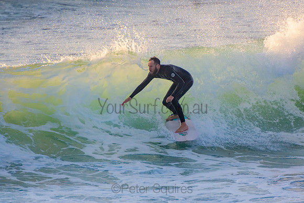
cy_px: 102
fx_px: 5248
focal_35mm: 621
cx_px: 152
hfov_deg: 3.3
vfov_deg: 2.2
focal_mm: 400
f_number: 5.6
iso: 500
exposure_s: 1/1000
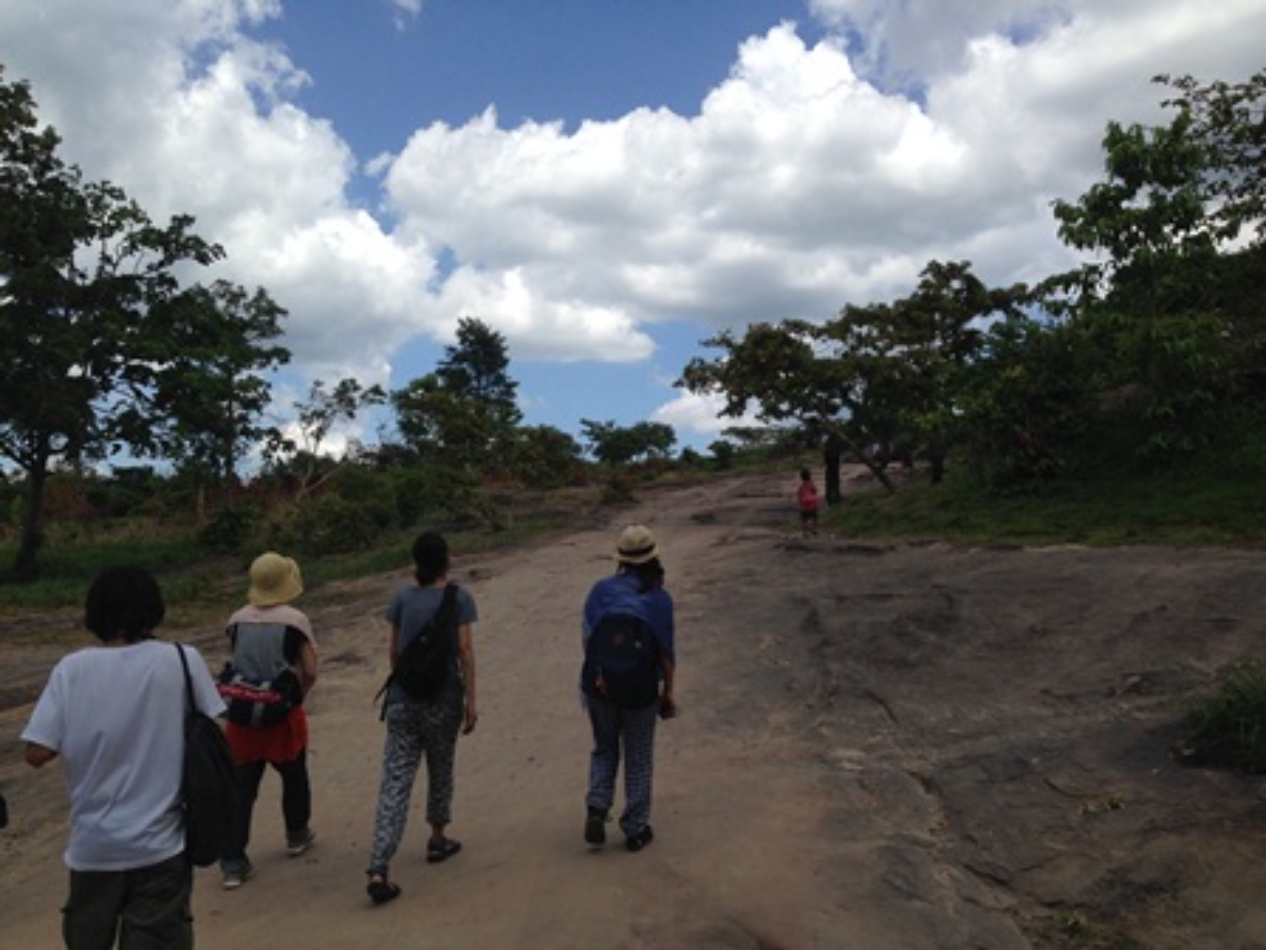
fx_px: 1207
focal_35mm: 33
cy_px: 475
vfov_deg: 42.9
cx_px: 633
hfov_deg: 55.4
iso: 50
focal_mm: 4.12
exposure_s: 1/2169
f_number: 2.4
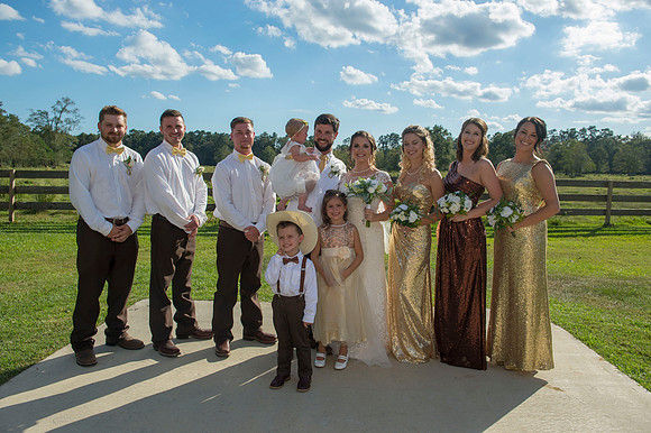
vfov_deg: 47.9
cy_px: 216
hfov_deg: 67.4
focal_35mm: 27
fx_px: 488
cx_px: 326
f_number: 6.3
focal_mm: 27
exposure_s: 1/1000
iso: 200
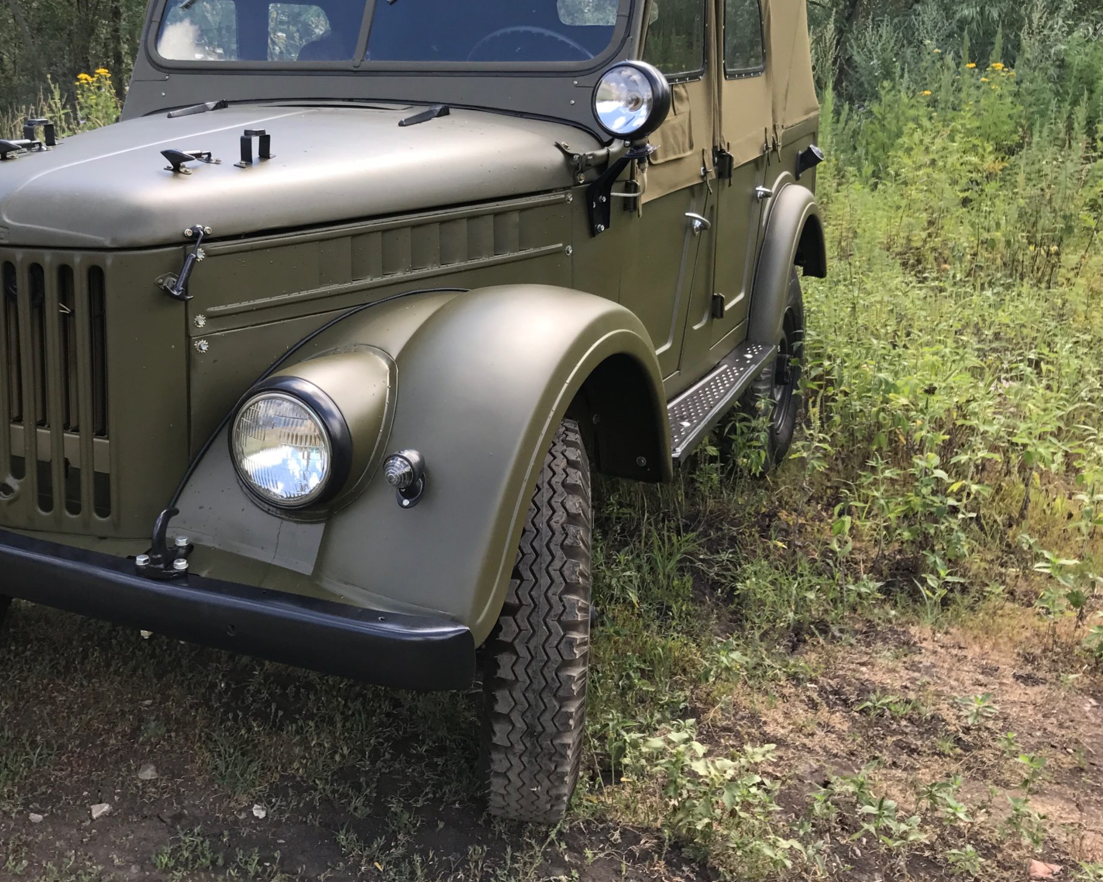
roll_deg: +1.3
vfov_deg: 38.8
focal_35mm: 38
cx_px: 379
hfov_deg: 47.3
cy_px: 318
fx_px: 1241
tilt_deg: -10.5
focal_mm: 3.99
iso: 20
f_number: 1.8
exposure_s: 1/359
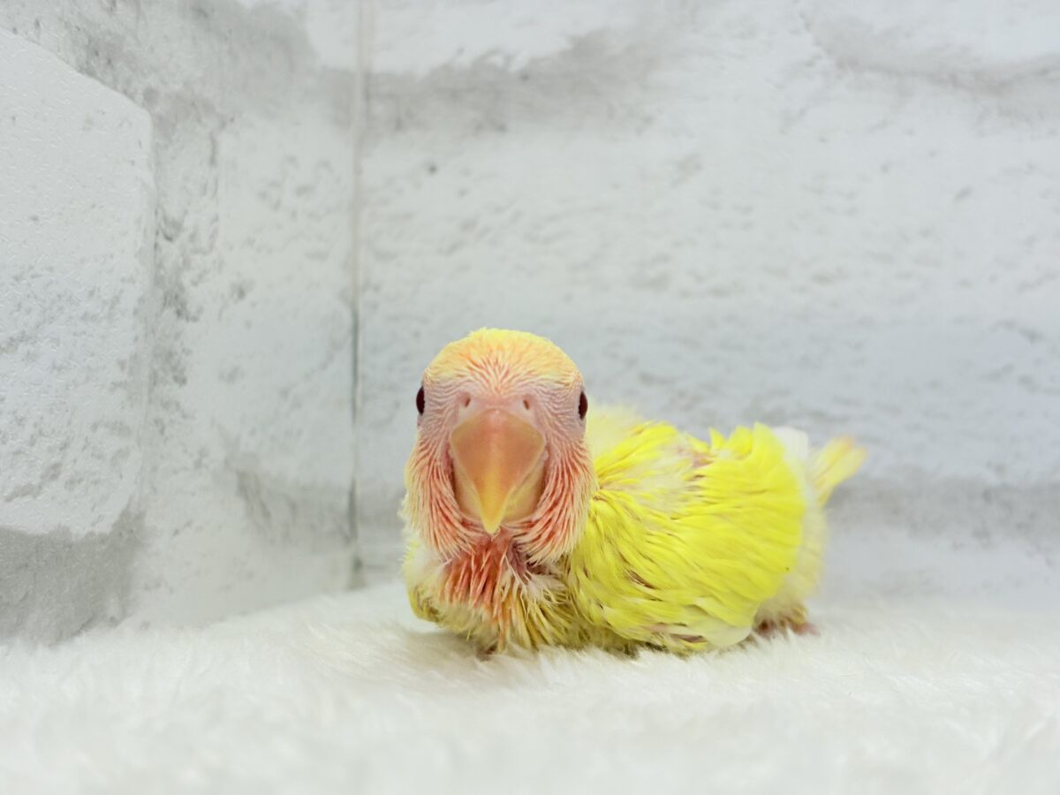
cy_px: 398
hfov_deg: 36.8
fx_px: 1592
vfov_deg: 28.0
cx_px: 530
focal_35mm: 52
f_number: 1.6
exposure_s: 1/100
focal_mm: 5.96
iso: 40
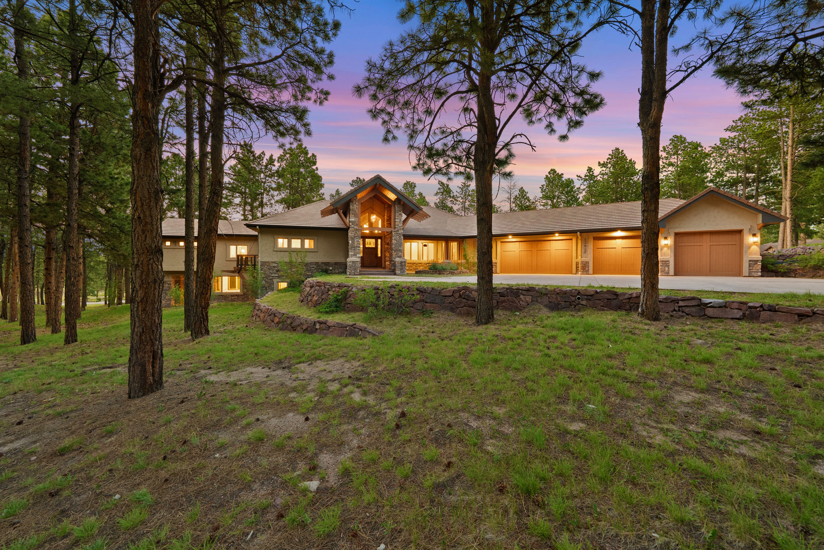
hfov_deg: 108.3
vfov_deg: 85.5
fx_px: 298
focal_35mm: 13
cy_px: 275
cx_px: 412
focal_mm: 13
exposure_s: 2.5
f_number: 9
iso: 1000
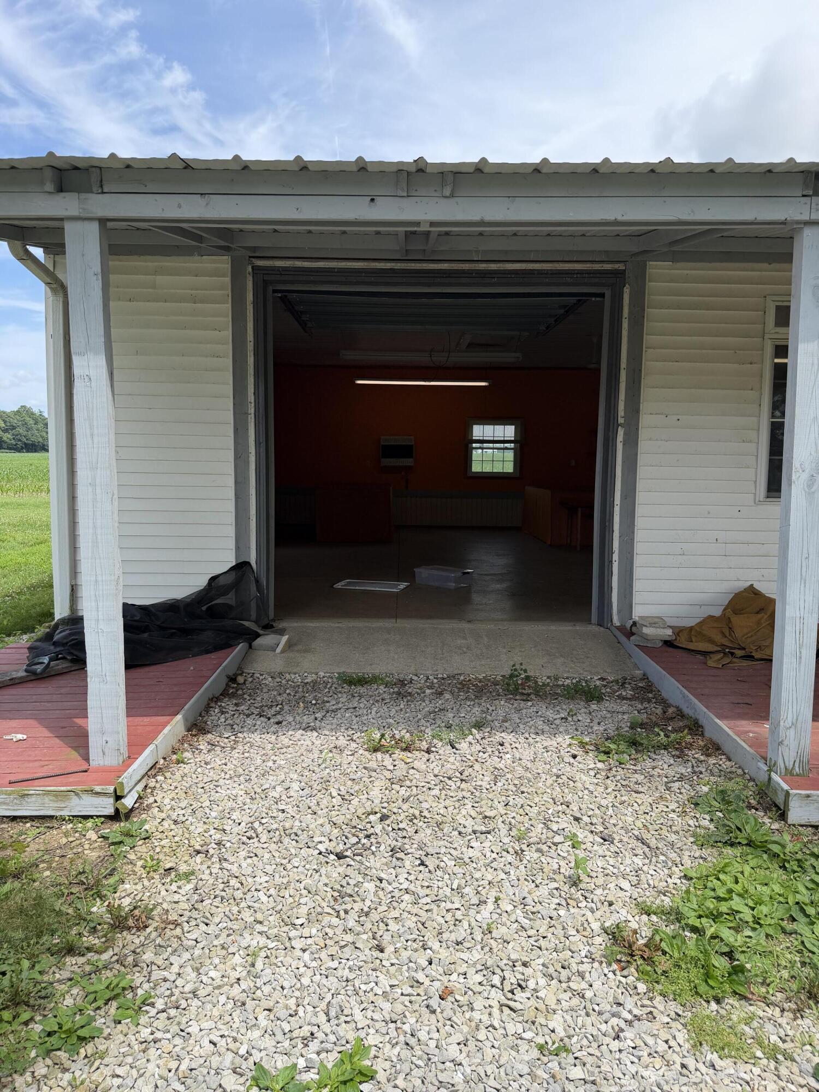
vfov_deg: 71.6
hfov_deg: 56.8
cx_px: 410
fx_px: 757
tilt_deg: -5.3
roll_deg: -0.8
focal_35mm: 24
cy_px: 546
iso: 100
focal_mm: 6.76
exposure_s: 1/2611
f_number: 1.78
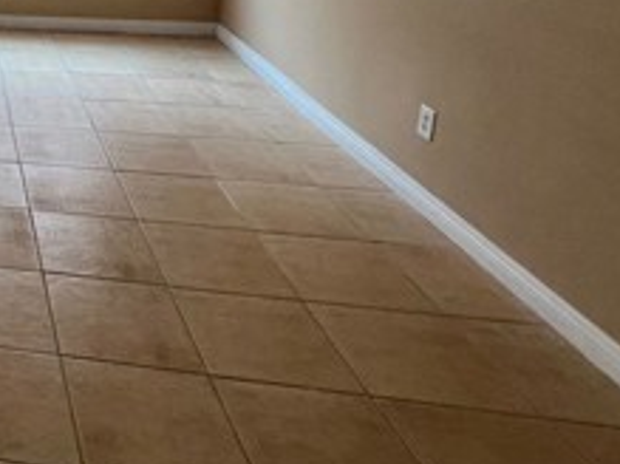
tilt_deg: -11.3
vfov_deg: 33.2
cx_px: -212
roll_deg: +2.5
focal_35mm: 38
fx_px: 680
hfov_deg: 33.4
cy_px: -40
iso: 100
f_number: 1.8
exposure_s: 1/120
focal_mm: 1.57
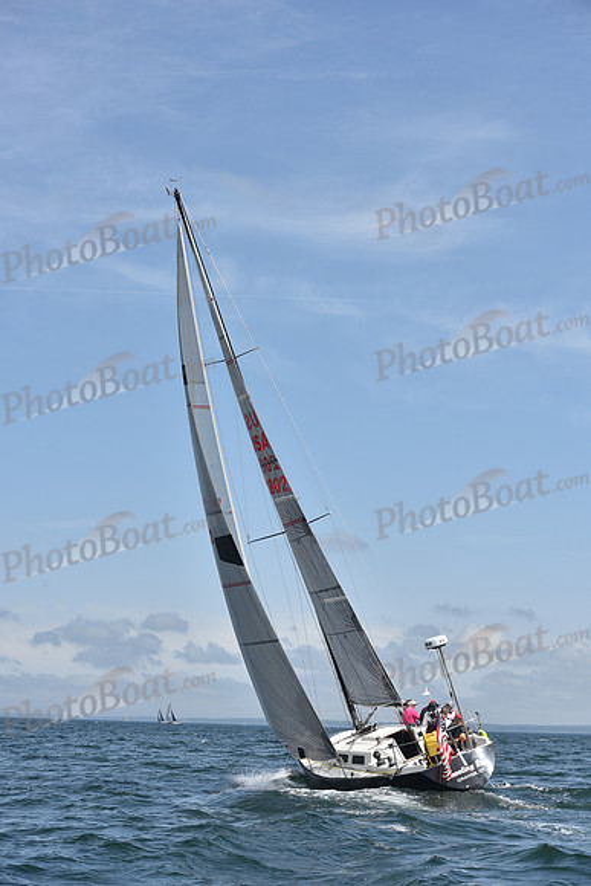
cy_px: 443
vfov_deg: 28.8
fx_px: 1723
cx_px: 296
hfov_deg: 19.5
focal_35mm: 70
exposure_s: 1/1250
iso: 200
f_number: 7.1
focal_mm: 70
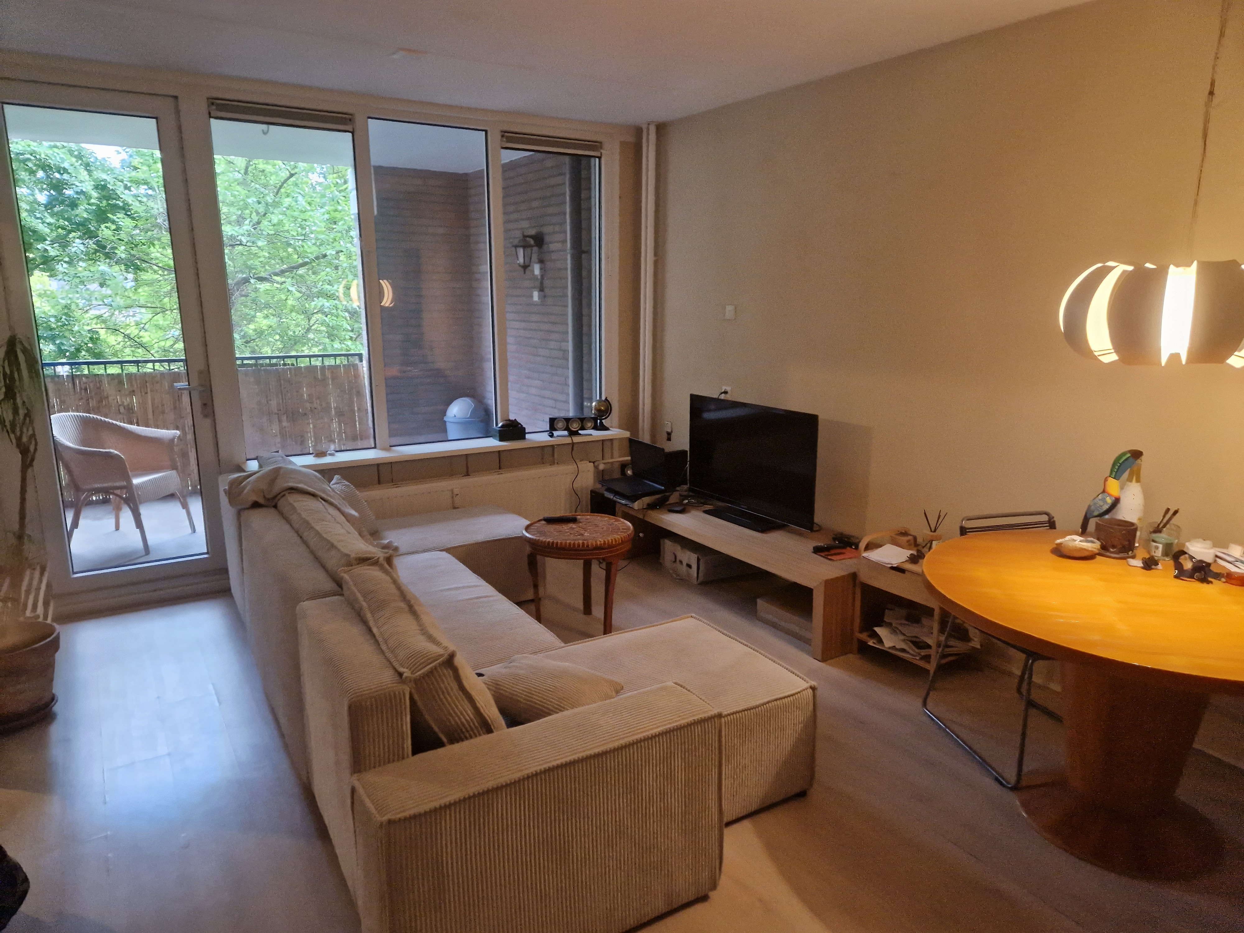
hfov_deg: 73.9
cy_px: 466
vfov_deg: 58.9
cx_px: 622
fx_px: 827
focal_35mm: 23
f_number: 1.8
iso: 800
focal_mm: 5.4
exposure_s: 1/100
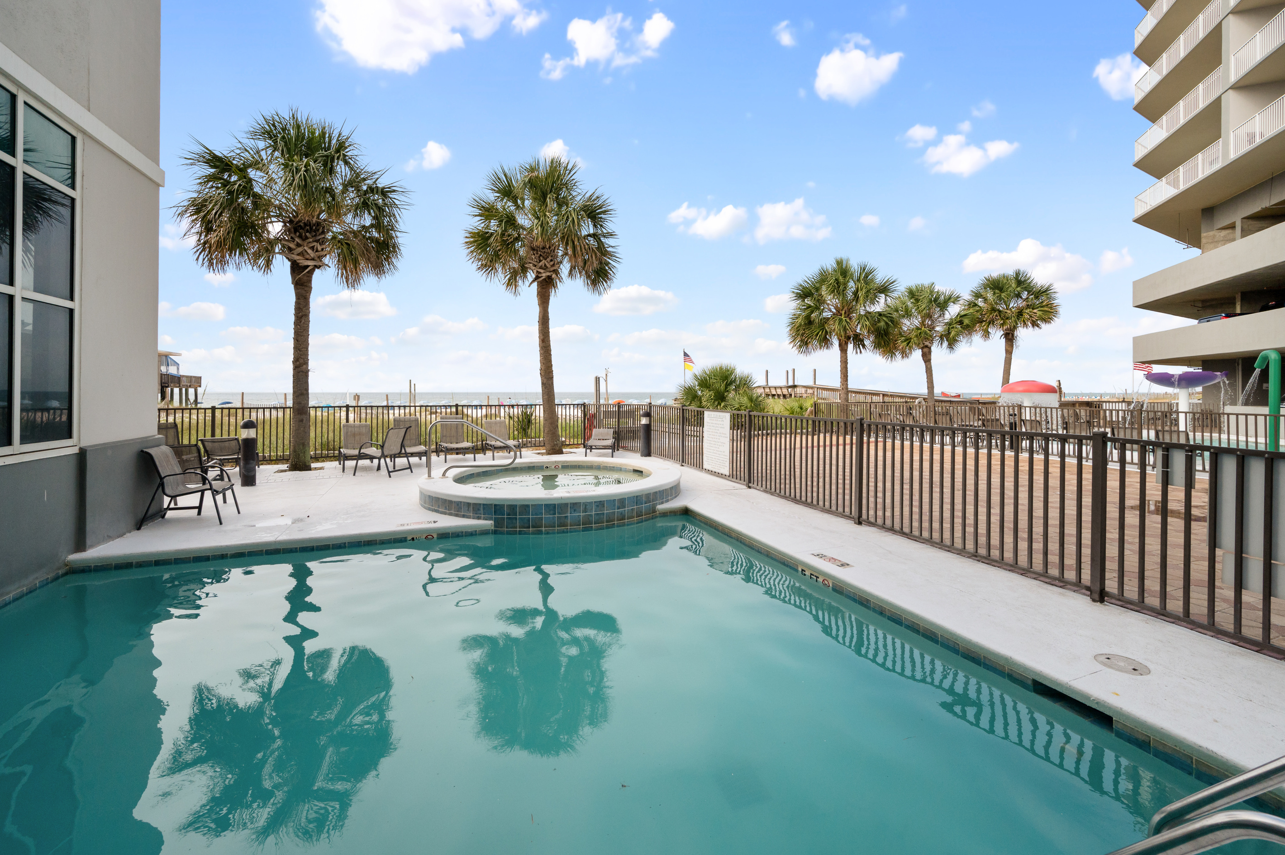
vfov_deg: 81.1
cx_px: 642
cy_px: 428
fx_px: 499
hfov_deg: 104.3
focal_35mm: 14
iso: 640
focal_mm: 14
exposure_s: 1/800
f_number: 10
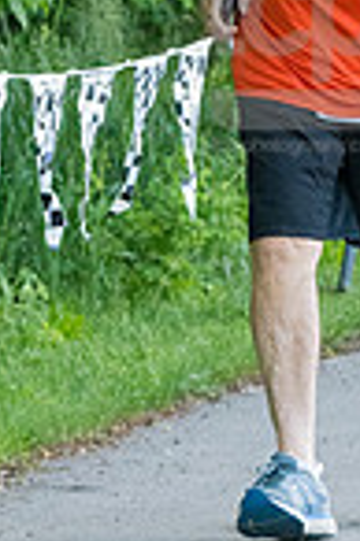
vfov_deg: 3.8
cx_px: 299
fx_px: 8089
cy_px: 52
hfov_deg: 2.5
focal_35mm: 538
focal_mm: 116
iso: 3200
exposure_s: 1/1250
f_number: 5.6
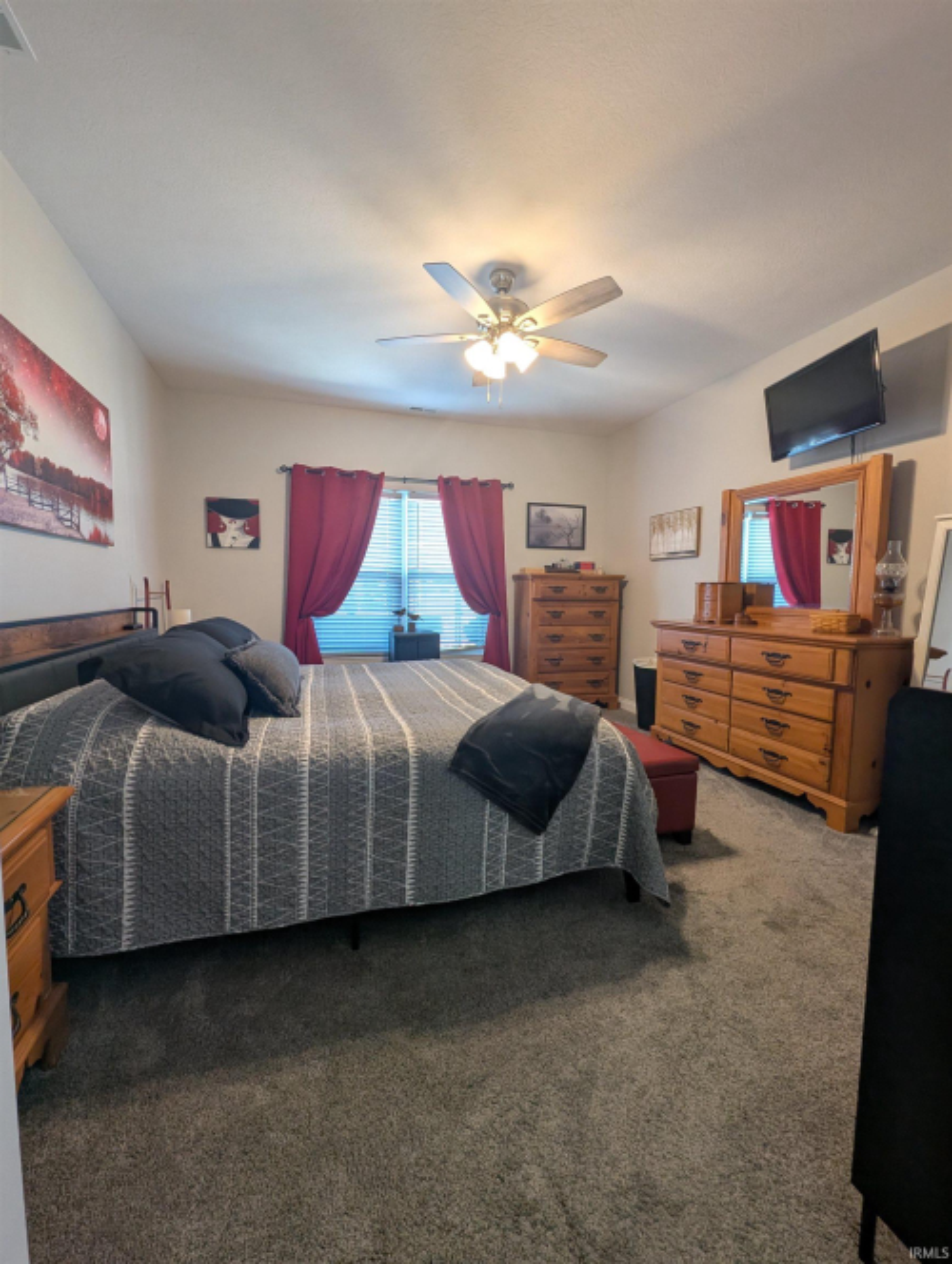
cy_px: 632
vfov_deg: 106.1
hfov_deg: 90.1
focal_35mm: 13
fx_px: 475
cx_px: 476
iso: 72
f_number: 2.2
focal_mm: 1.95
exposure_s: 1/24
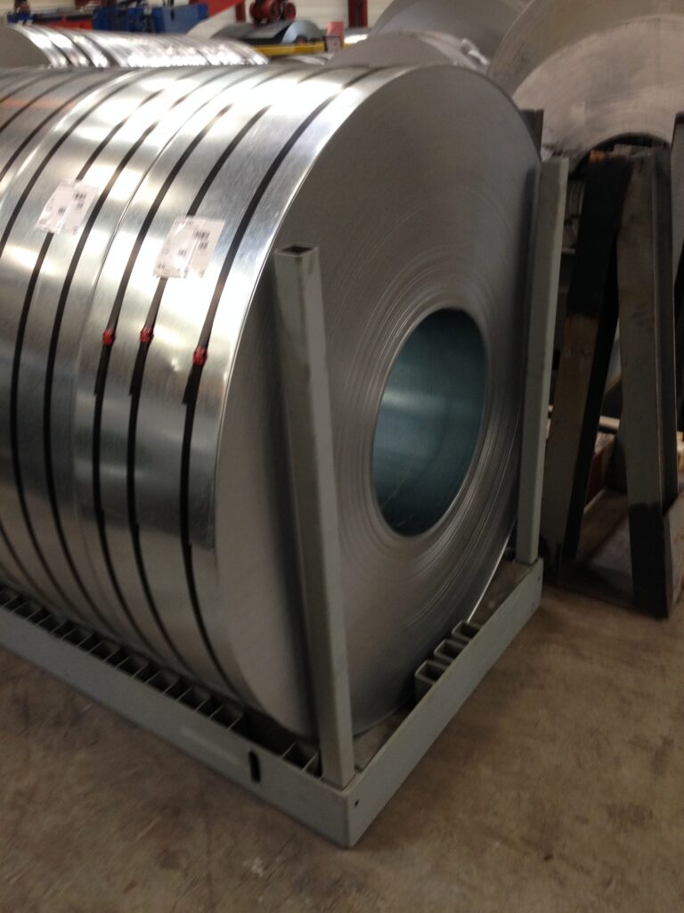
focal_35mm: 33
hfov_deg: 42.9
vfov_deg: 55.4
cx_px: 342
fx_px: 869
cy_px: 456
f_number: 2.4
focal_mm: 4.12
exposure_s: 1/20
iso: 80
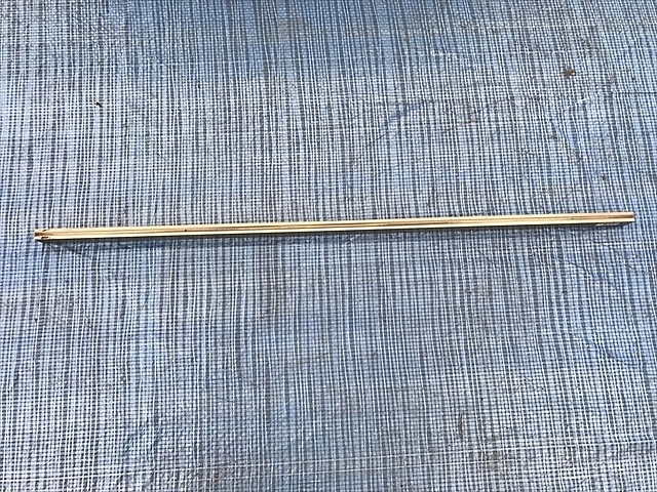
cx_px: 328
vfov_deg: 49.7
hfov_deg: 63.4
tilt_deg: -78.0
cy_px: 246
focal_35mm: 28
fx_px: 531
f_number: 1.8
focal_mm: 3.99
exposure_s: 1/30
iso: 25
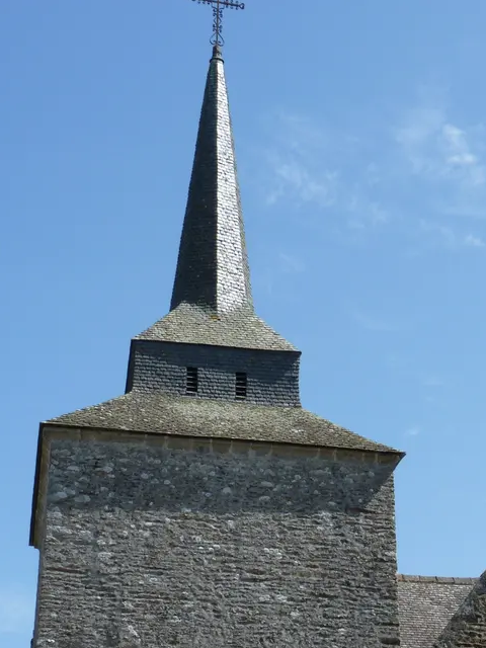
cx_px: 431
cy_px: 646
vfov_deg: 21.0
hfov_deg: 16.2
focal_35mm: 90
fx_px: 1685
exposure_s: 1/250
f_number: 5.6
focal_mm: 8
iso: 80
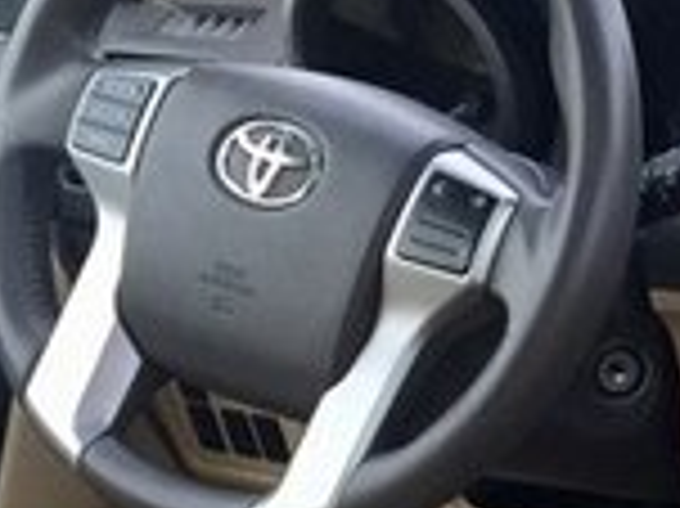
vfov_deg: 11.1
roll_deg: +2.0
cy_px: 820
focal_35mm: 127
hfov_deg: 14.2
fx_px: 2493
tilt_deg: -26.9
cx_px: 1108
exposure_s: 1/100
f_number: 2.2
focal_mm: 4.15
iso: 40
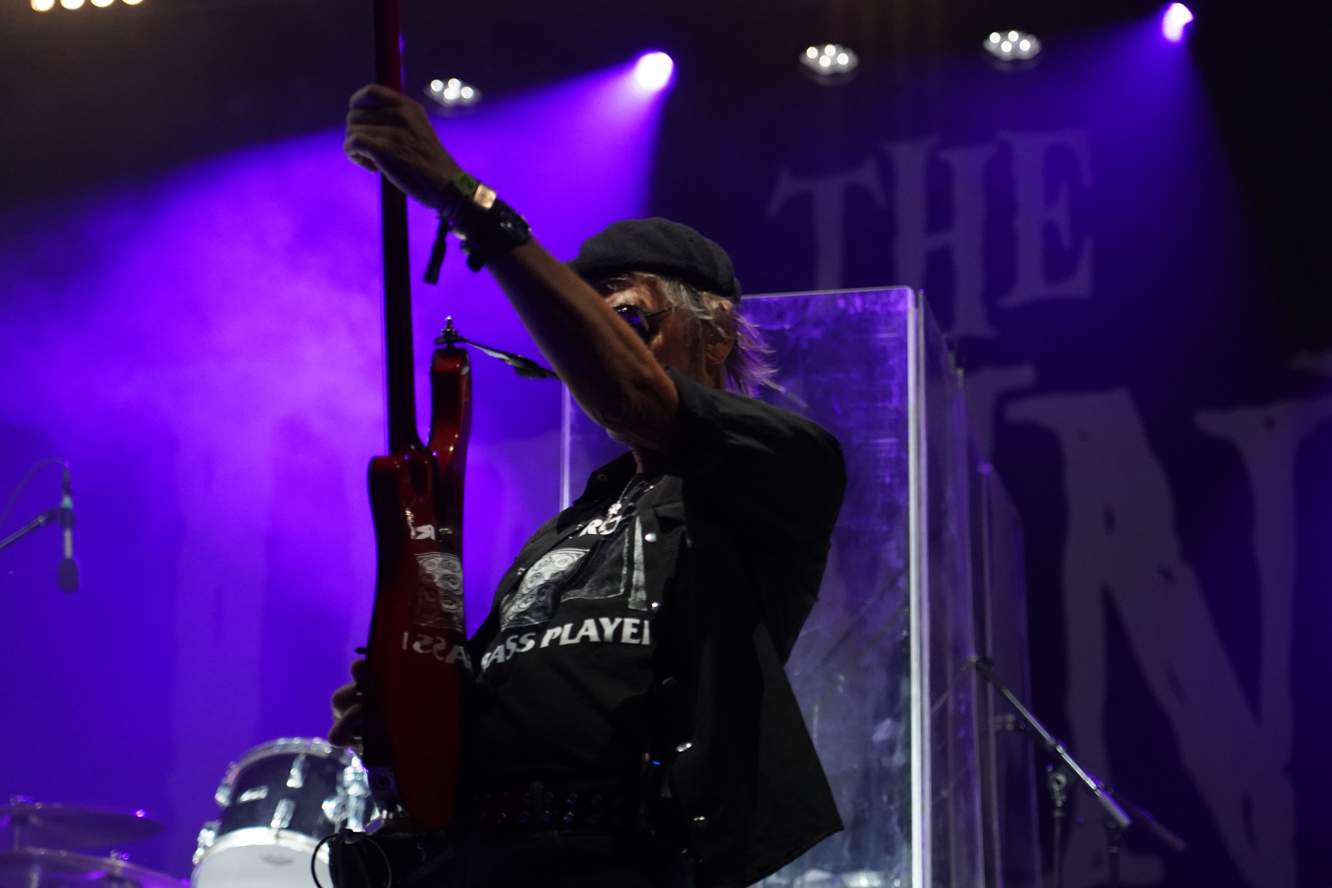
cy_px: 444
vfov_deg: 13.0
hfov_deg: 19.5
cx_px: 666
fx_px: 3885
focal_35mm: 105
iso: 6400
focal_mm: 105
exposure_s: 1/160
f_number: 4
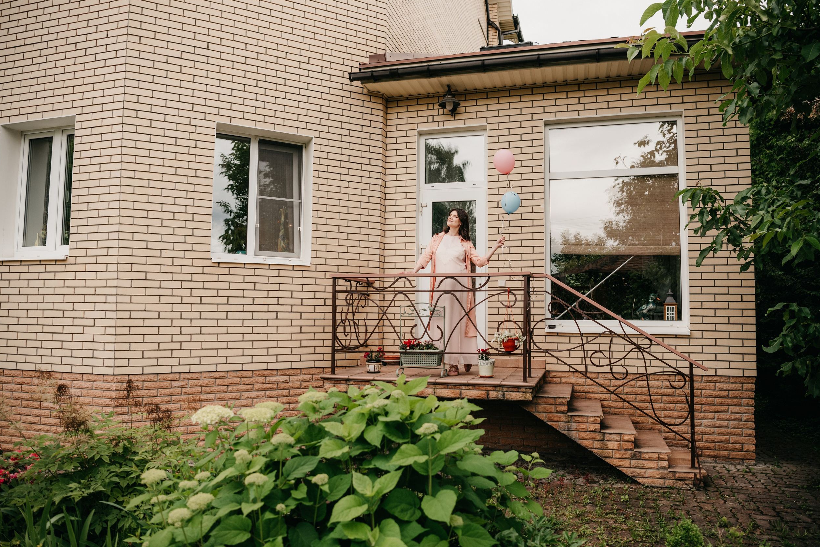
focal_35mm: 25
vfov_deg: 51.3
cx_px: 415
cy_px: 277
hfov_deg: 71.5
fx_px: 569
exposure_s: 1/400
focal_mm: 24
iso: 250
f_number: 3.5
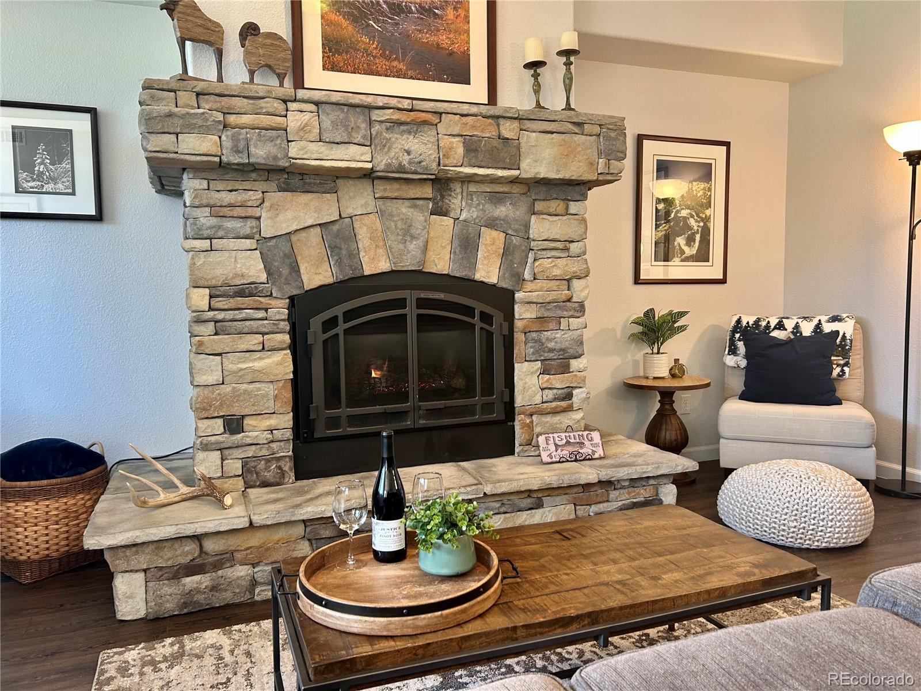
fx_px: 692
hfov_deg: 67.3
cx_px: 460
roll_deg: +1.2
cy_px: 346
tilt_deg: -4.7
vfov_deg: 53.1
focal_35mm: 26
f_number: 1.5
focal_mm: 5.7
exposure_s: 1/60
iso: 100
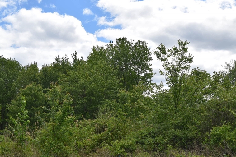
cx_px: 153
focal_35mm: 51
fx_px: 332
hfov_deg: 38.8
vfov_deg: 26.6
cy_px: 84
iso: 100
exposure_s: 1/200
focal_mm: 25
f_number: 11
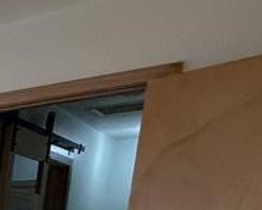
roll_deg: -0.7
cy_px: 323
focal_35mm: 70
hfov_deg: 14.2
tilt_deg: -6.7
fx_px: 543
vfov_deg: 19.0
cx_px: -402
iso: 250
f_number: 2.2
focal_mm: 2.22
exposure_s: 1/120
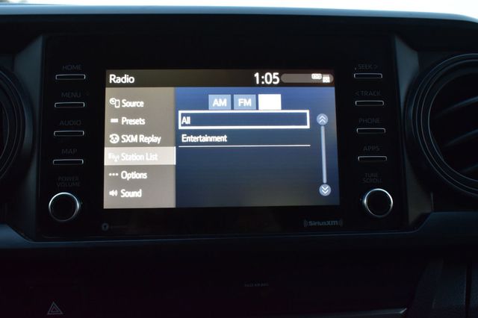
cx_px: 239
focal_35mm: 38
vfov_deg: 35.5
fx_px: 498
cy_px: 159
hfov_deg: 51.3
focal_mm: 25
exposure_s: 1/15
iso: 1400
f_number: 6.3
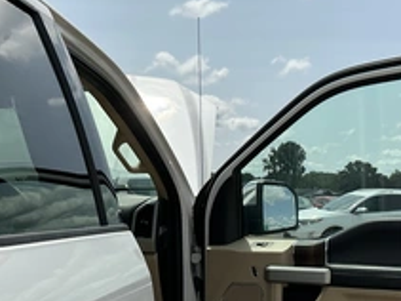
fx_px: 614
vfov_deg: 26.7
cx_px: 182
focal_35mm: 53
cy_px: 261
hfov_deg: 36.2
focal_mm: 3
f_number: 1.8
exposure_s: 1/2427
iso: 25
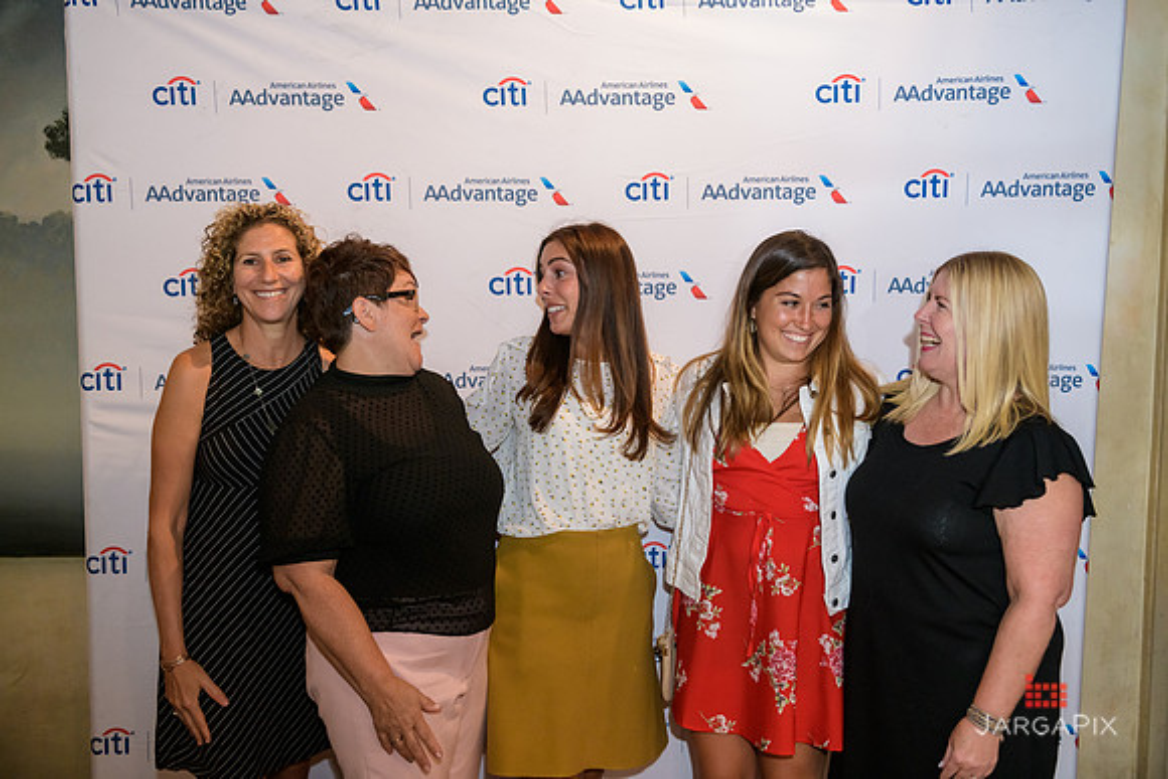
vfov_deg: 36.9
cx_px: 584
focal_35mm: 36
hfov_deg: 53.1
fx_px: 1168
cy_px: 390
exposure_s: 1/125
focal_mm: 36
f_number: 3.2
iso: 1250
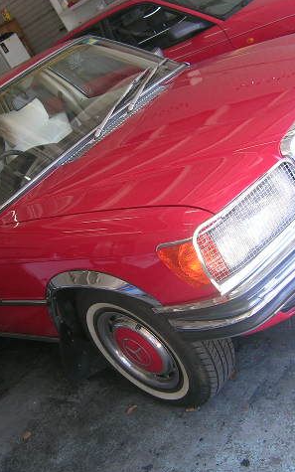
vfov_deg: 40.3
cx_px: 137
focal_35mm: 50
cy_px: 236
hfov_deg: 25.8
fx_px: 643
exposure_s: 1/36
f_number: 2.8
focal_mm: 5.4
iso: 50
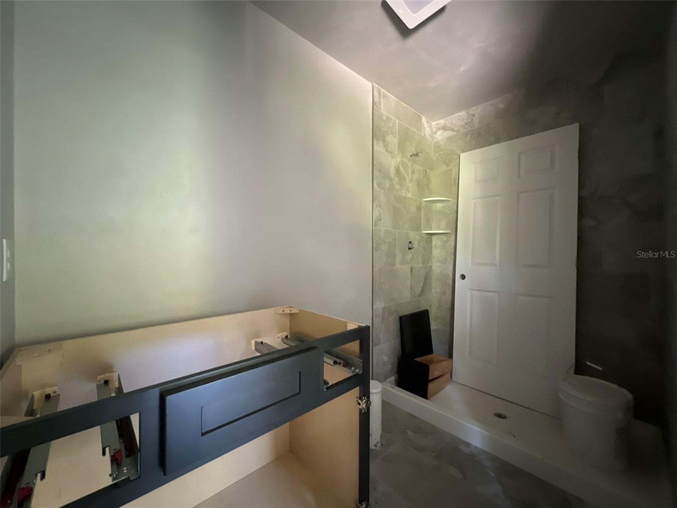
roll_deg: -0.2
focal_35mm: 13
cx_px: 338
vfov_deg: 89.9
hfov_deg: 106.2
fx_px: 254
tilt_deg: -0.8
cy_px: 254
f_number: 1.8
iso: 1250
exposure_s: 1/39
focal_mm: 1.57
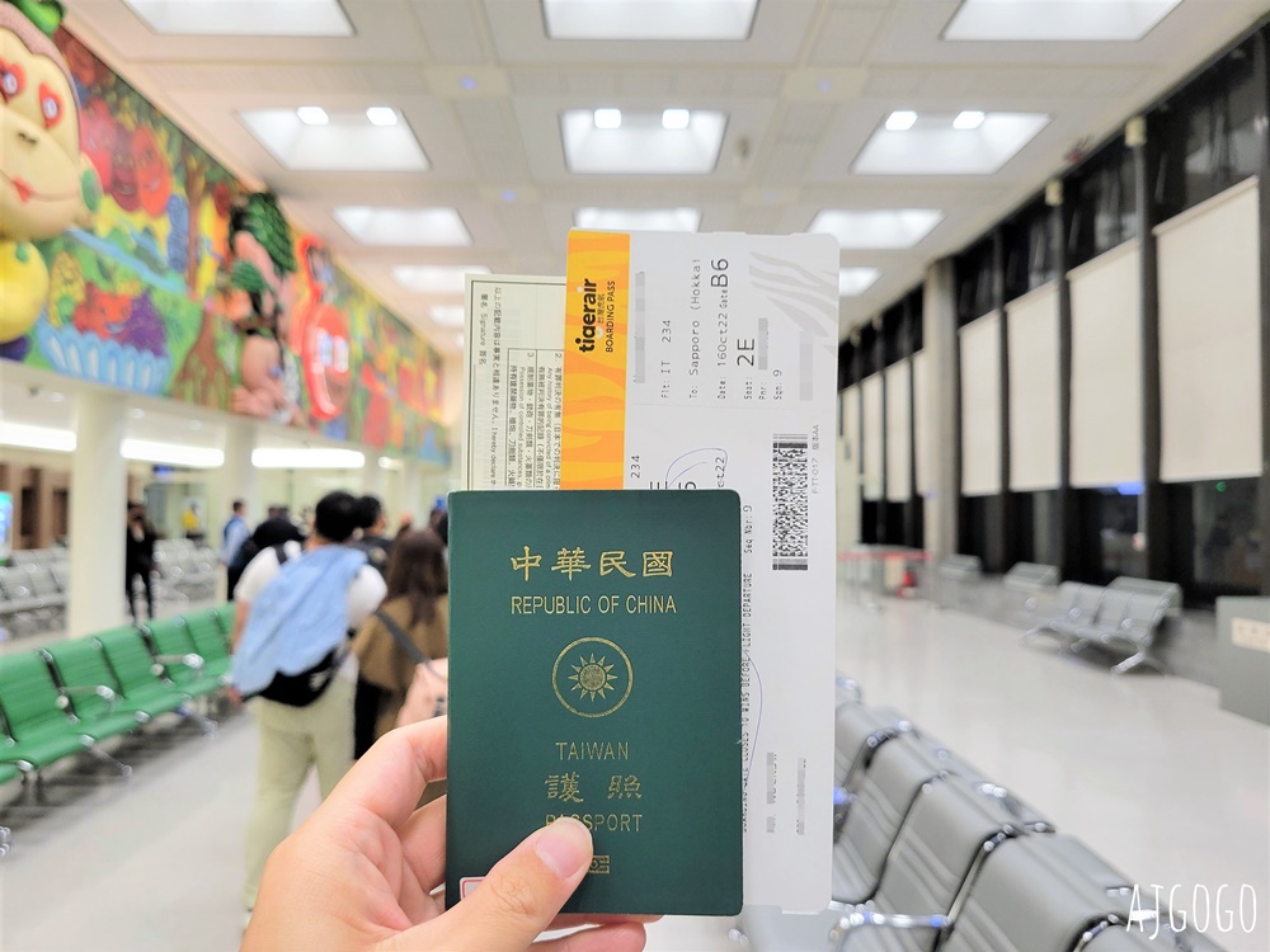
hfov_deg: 67.3
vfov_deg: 53.1
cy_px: 476
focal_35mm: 26
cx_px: 635
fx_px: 954
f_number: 1.8
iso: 250
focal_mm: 5.4
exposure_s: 1/120
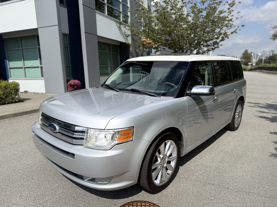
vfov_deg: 56.8
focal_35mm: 24
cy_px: 104
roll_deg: +1.9
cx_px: 138
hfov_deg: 71.6
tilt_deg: -9.7
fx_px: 192
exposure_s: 1/6711
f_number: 1.78
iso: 80
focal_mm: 6.76
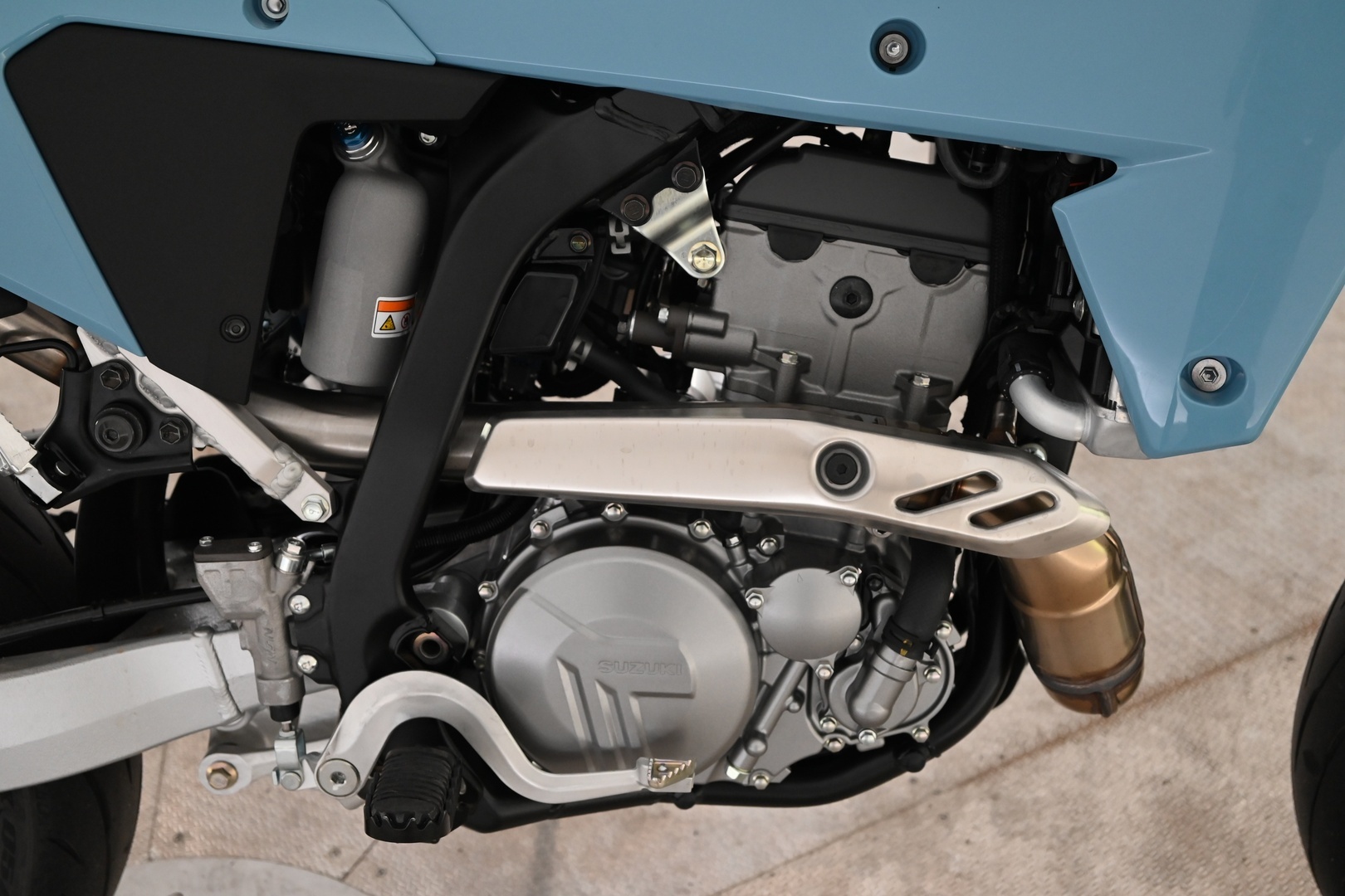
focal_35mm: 39
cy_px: 448
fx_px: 1457
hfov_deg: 49.6
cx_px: 672
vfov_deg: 34.2
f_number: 5.3
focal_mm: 39
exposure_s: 1/125
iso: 2200
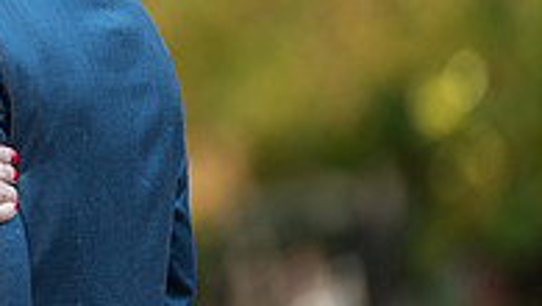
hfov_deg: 3.5
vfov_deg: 2.0
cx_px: -131
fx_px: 8974
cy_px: 68
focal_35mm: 624
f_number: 2.8
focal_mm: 192
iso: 200
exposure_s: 1/200
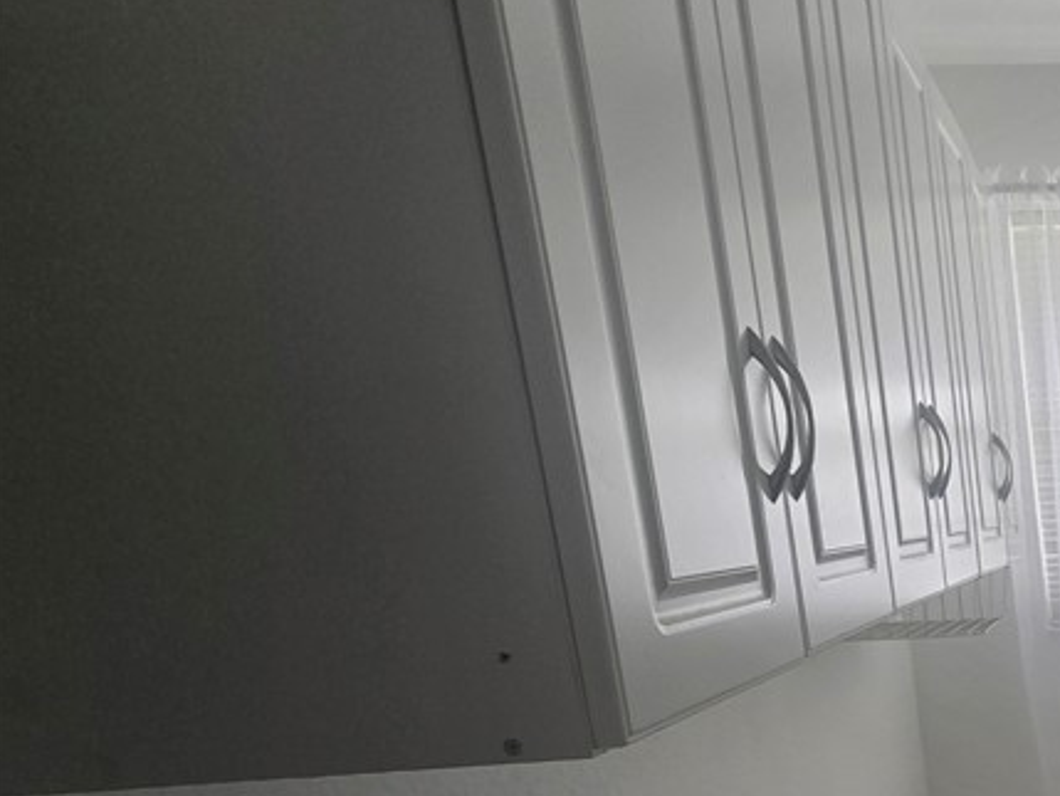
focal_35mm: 31
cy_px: 737
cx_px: 1255
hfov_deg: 41.3
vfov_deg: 41.4
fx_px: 950
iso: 50
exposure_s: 1/60
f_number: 2.2
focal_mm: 2.2
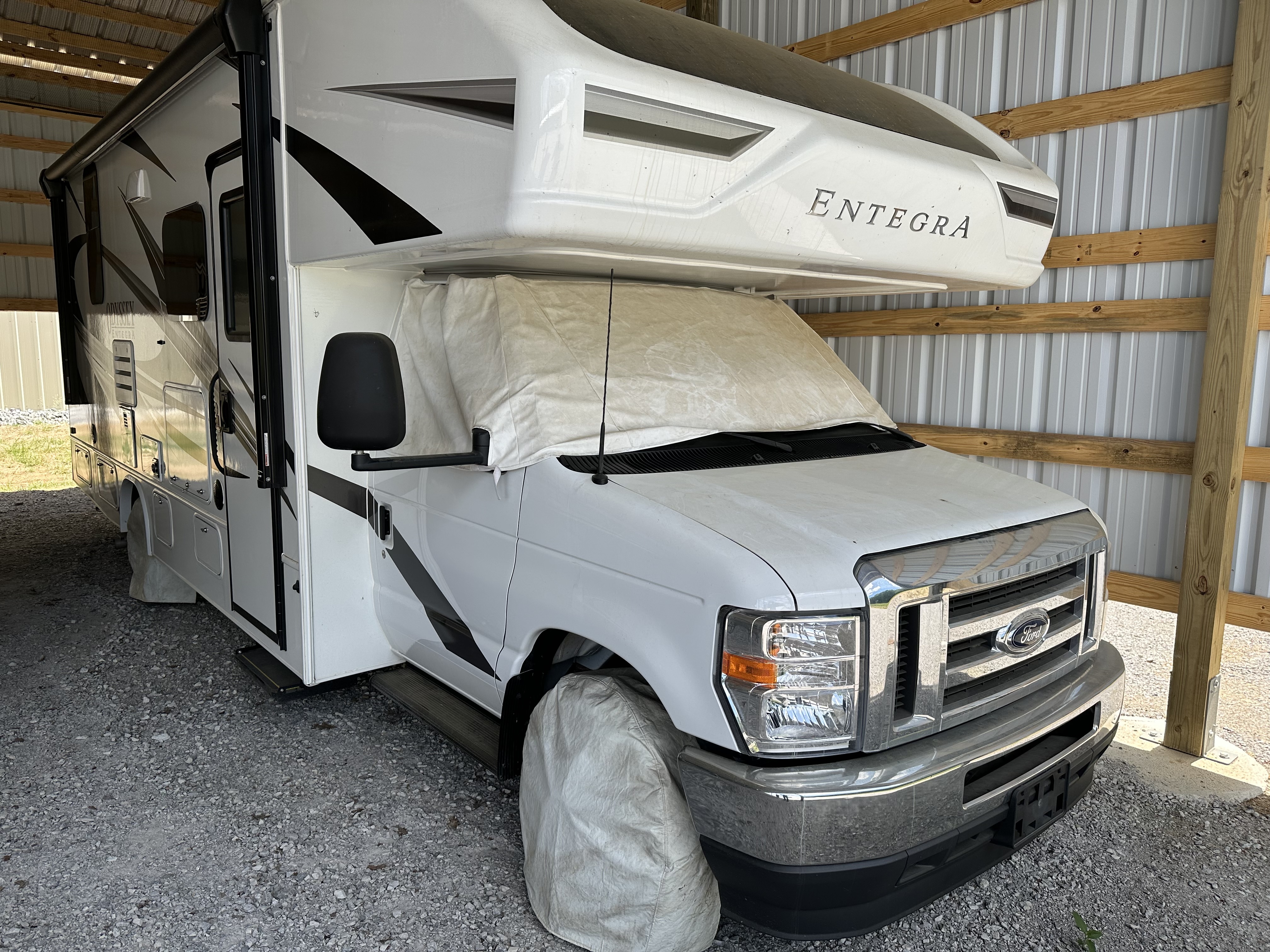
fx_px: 881
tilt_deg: -7.0
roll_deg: -0.7
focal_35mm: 24
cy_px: 476
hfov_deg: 71.6
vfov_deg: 56.8
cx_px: 635
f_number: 1.78
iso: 80
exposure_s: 1/1072
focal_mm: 6.86
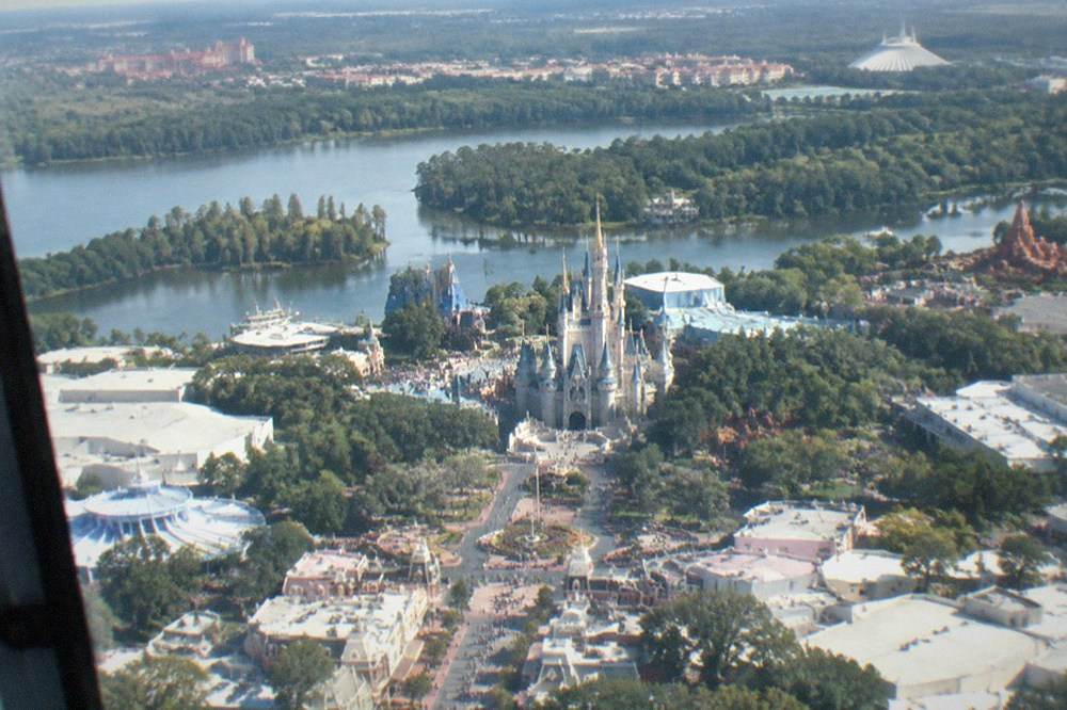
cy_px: 355
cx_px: 534
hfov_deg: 48.5
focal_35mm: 40
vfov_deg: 33.4
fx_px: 1185
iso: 200
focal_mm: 40
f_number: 4.5
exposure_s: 1/640
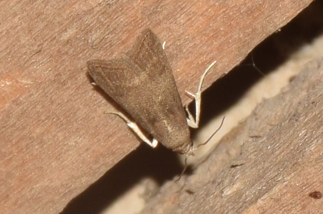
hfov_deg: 9.8
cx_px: 162
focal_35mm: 210
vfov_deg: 6.5
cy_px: 107
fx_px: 1880
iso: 100
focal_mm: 140
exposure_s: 1/160
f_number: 11
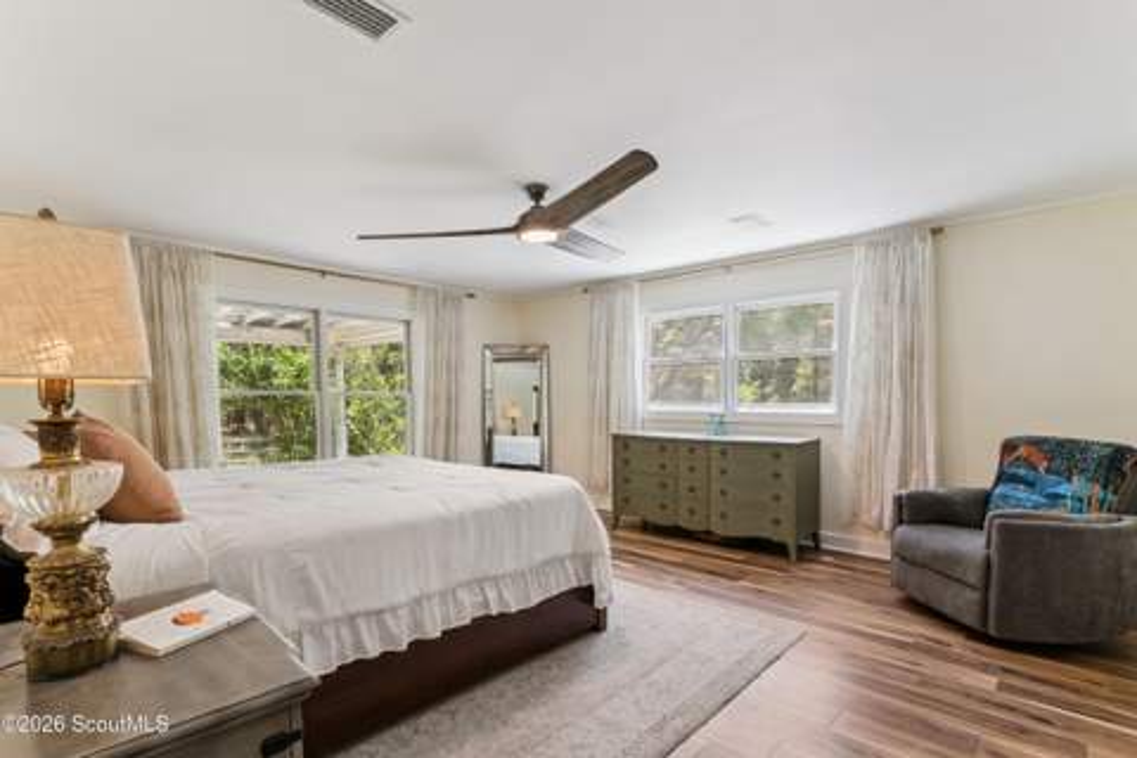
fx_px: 537
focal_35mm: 17
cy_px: 379
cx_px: 568
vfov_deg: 70.4
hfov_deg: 93.3
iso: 250
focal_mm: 17
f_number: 8
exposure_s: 1/13
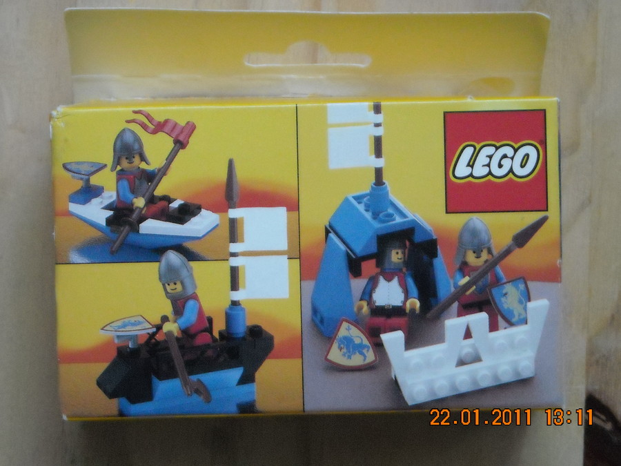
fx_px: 1884
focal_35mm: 105
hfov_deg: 18.7
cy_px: 233
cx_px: 310
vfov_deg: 14.1
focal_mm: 17.1
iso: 800
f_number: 4.7
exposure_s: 1/80
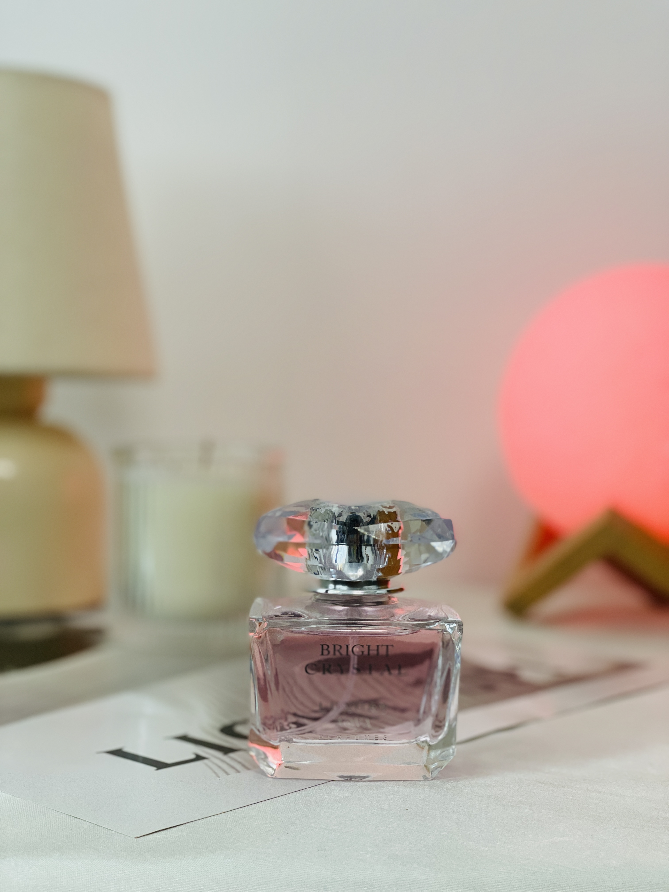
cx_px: 334
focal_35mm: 52
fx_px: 1340
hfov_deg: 28.0
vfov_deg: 36.8
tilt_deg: -0.9
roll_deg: -1.1
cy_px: 446
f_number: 2
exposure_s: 1/100
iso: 160
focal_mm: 6
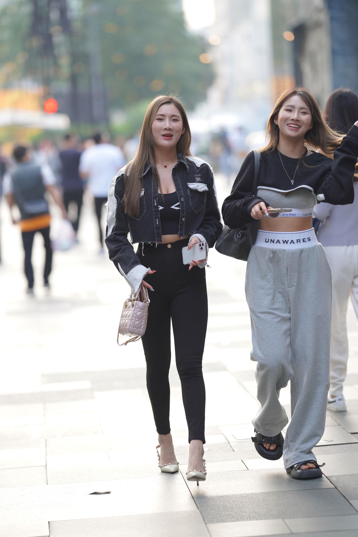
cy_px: 268
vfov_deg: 15.2
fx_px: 2014
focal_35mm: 135
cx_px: 179
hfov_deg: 10.2
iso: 500
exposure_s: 1/800
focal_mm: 135
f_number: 2.2
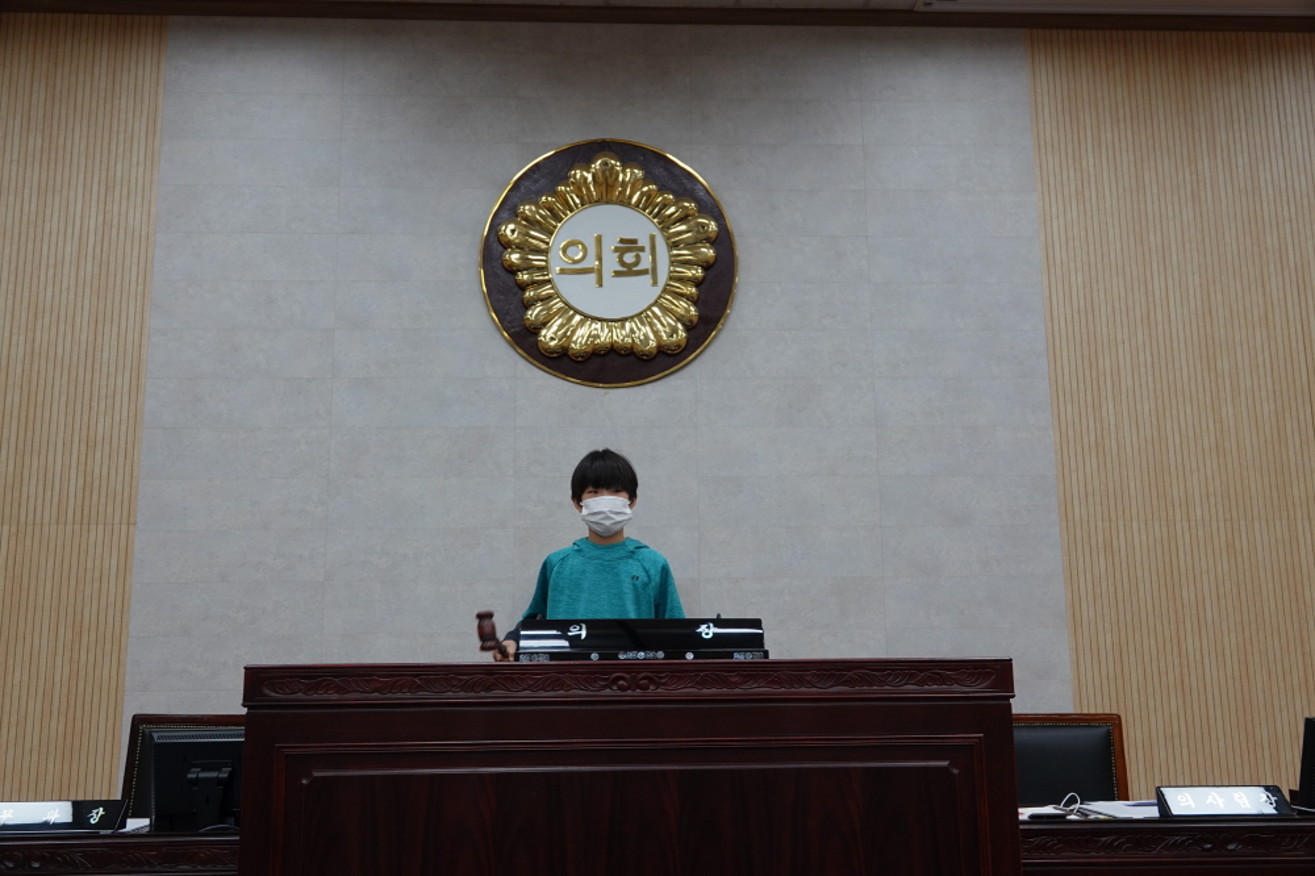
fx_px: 1132
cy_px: 438
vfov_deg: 42.3
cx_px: 658
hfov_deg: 60.3
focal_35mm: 31
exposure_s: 1/40
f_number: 2.8
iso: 100
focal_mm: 11.51
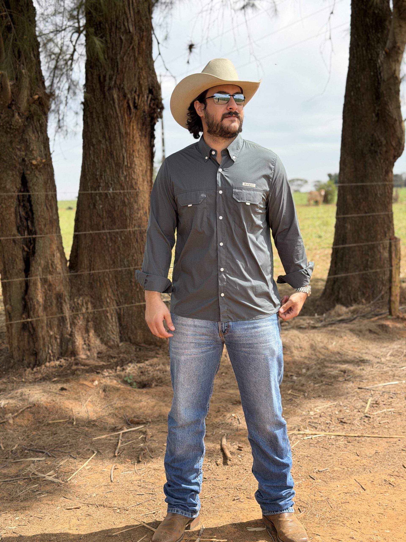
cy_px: 271
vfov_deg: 39.7
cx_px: 203
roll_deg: +2.5
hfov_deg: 30.3
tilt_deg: -6.8
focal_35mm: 48
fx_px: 751
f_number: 1.78
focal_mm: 6.76
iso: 100
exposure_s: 1/3378
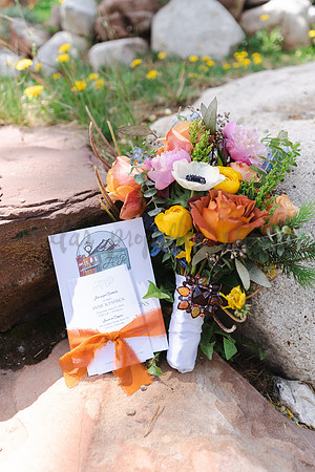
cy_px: 236
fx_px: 367
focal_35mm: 28
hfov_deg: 46.4
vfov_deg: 65.5
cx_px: 158
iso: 250
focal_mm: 28
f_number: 2.8
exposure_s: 1/1600
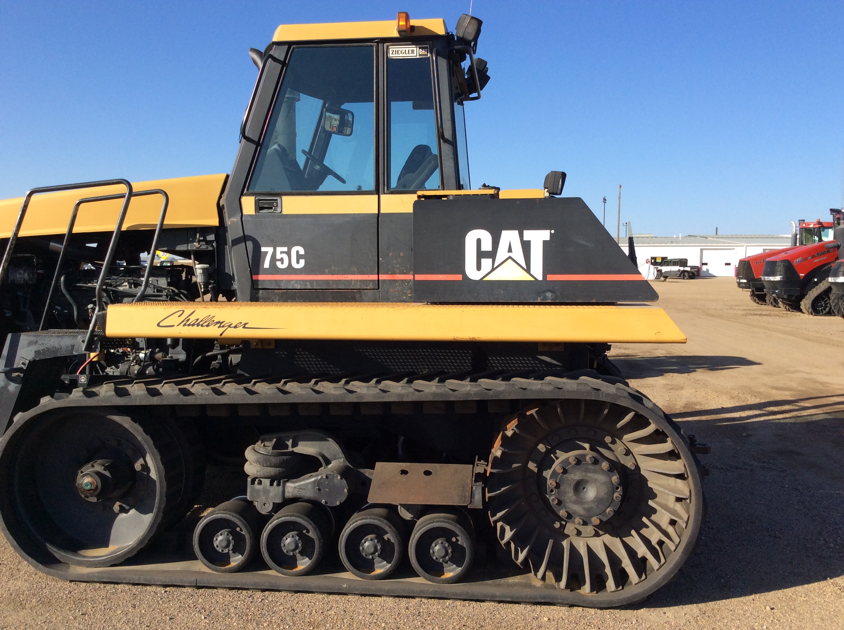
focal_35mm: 32
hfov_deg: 56.9
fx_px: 779
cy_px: 315
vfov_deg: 44.1
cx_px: 422
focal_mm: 3.3
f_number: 2.4
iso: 32
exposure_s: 1/1040
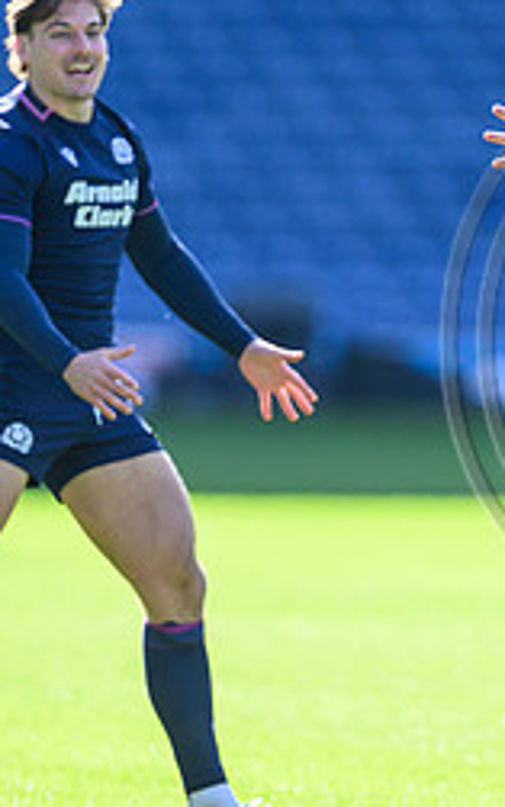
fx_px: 22690
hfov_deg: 1.3
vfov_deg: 2.0
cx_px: 717
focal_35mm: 1031
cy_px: 339
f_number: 3.5
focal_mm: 400
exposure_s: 1/1600
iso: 500
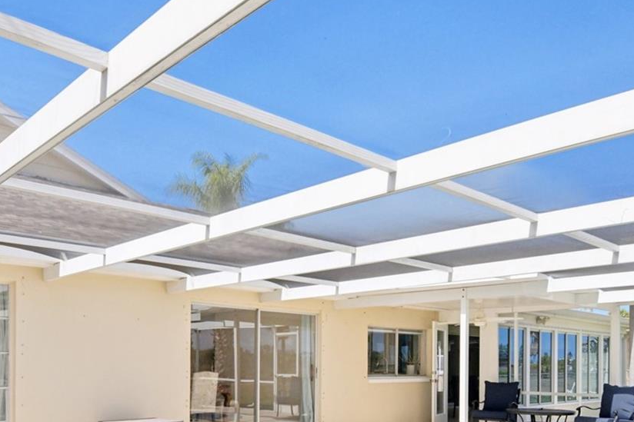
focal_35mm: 33
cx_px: 331
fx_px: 581
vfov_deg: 37.4
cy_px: 377
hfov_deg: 57.2
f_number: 8
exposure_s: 1/1000
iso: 400
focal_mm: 17
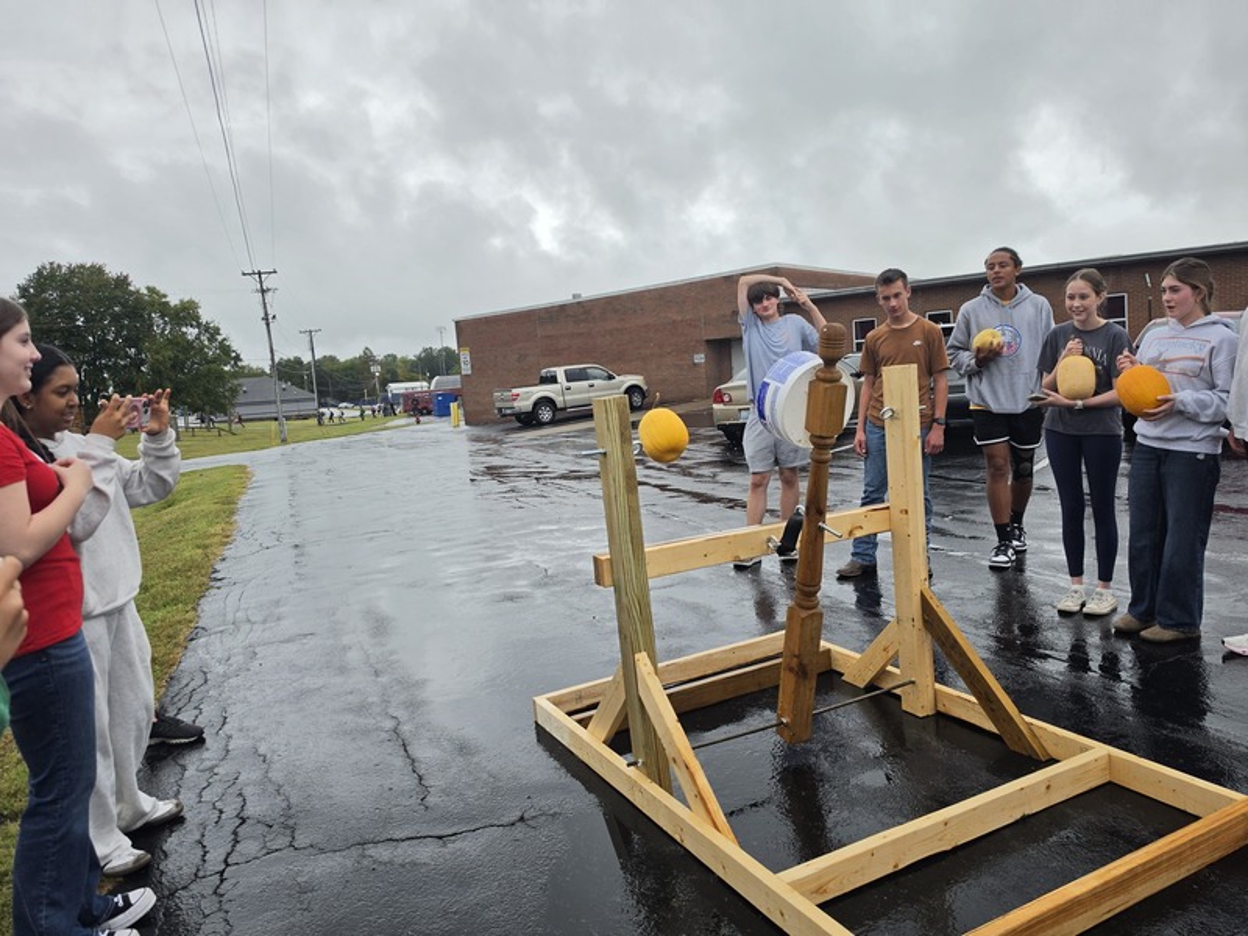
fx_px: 829
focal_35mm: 23
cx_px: 624
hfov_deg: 73.9
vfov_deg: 58.9
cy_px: 468
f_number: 1.4
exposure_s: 1/4235
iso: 64
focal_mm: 6.5
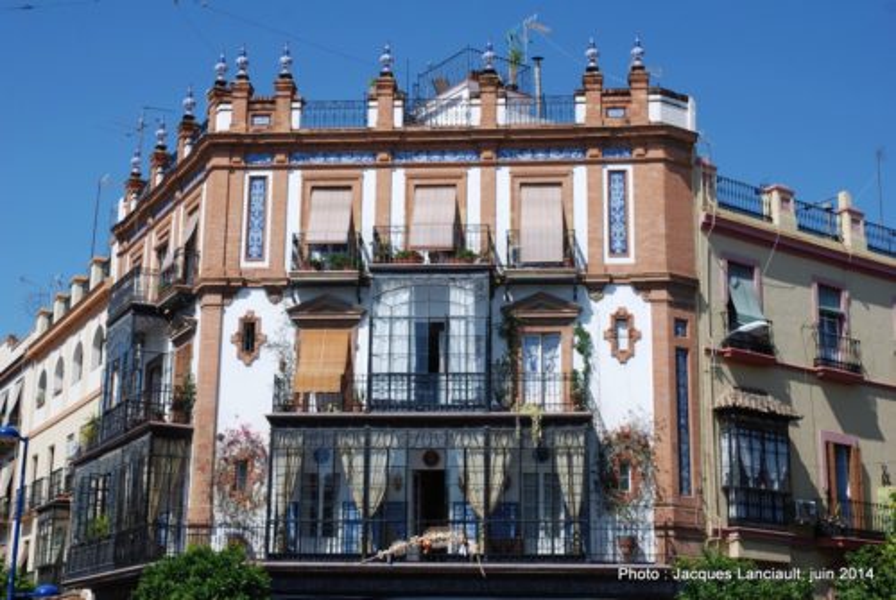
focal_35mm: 52
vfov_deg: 25.8
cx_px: 448
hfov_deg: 37.8
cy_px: 300
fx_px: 1309
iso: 100
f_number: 8
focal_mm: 35
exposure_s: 1/250
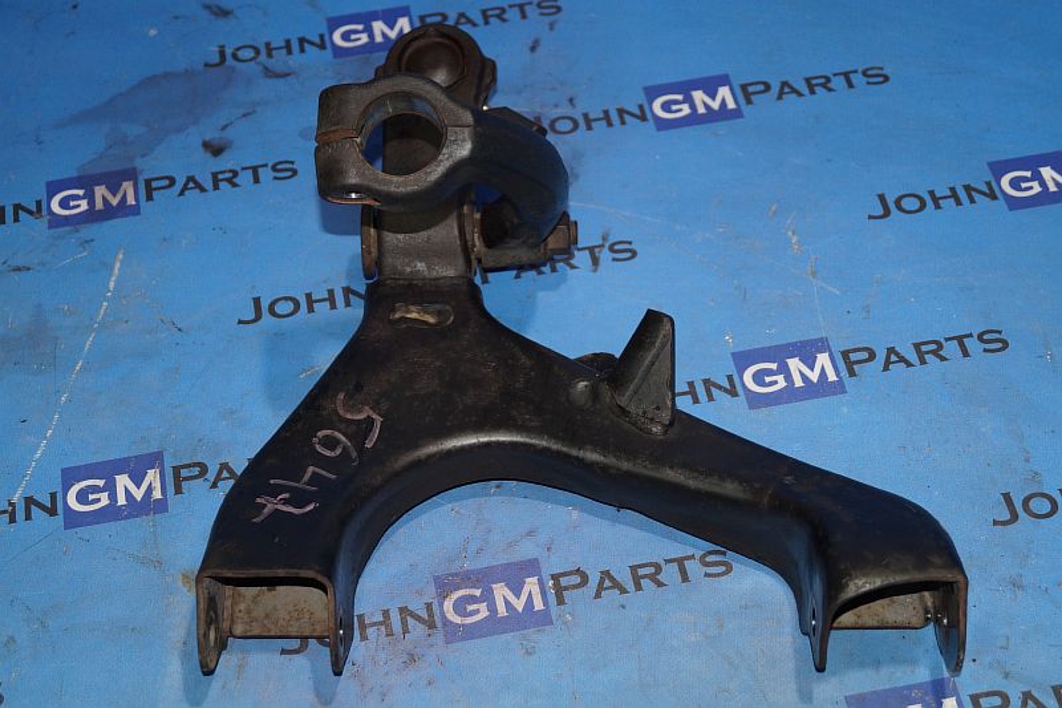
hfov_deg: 29.9
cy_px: 354
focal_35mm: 68
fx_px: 1991
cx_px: 531
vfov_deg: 20.2
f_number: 5.6
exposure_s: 1/160
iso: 800
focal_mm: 45
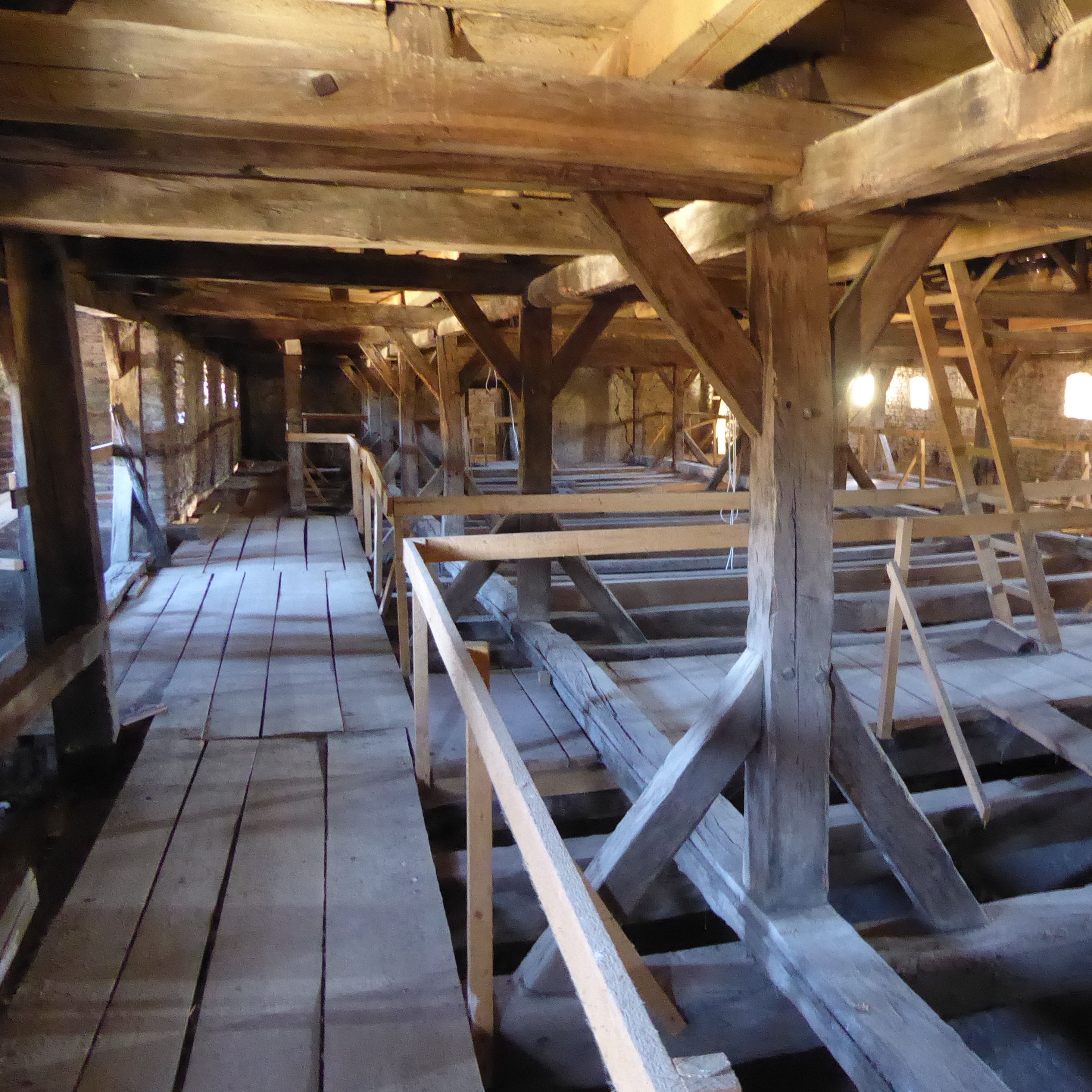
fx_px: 1035
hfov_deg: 54.9
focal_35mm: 29
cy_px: 543
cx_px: 695
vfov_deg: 55.6
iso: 1000
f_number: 3.3
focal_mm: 4.3
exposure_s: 1/4
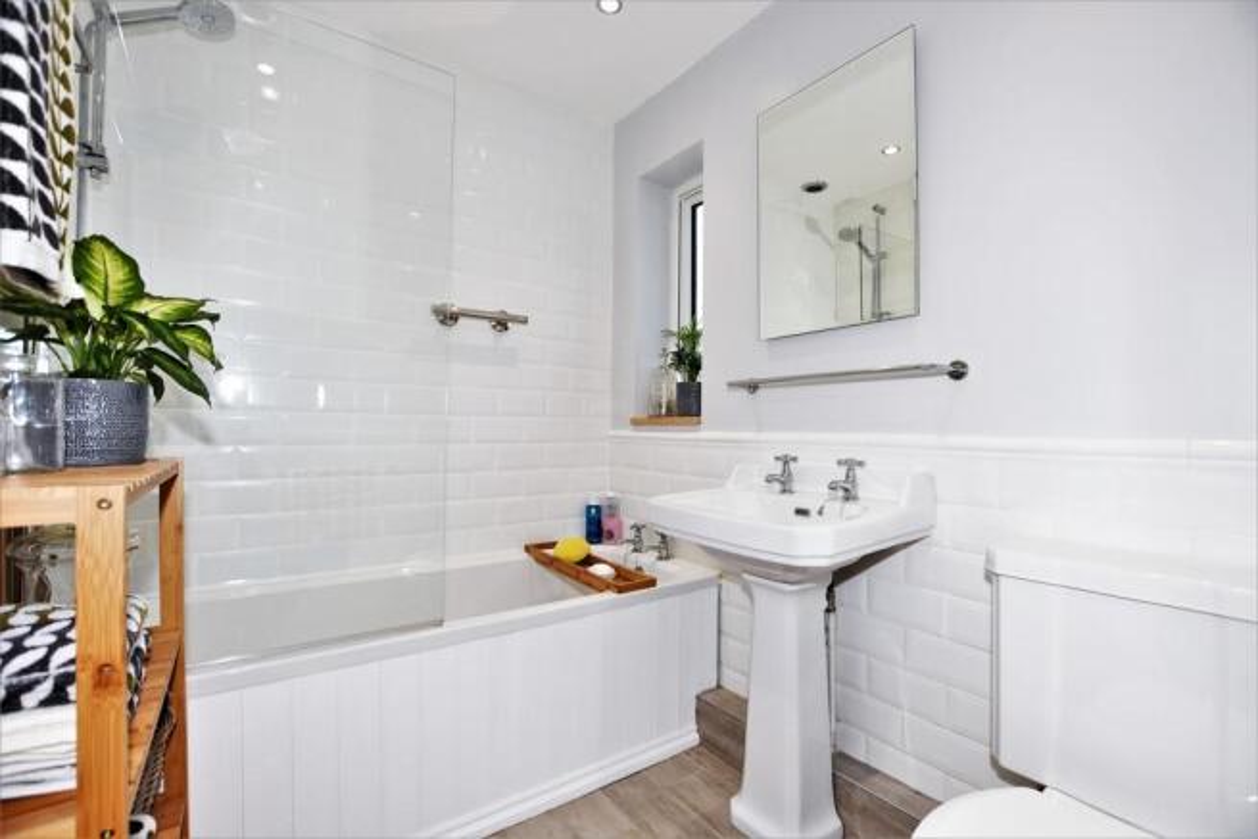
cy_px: 420
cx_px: 629
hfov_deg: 100.4
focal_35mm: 15
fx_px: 524
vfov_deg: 77.4
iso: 100
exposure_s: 1/60
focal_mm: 10
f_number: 4
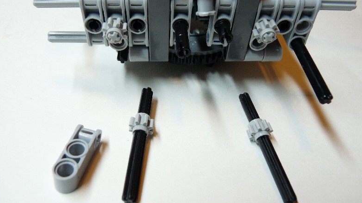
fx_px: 288
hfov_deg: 64.3
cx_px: 178
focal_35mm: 30
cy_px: 85
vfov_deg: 38.8
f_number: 2.8
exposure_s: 1/30
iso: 160
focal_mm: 4.8
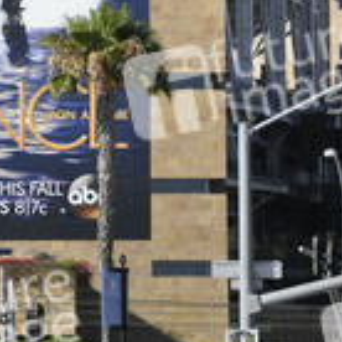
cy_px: -42
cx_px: 26
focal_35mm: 387
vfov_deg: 4.5
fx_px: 4328
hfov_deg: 4.5
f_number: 7.1
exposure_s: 1/2500
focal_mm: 105
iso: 800
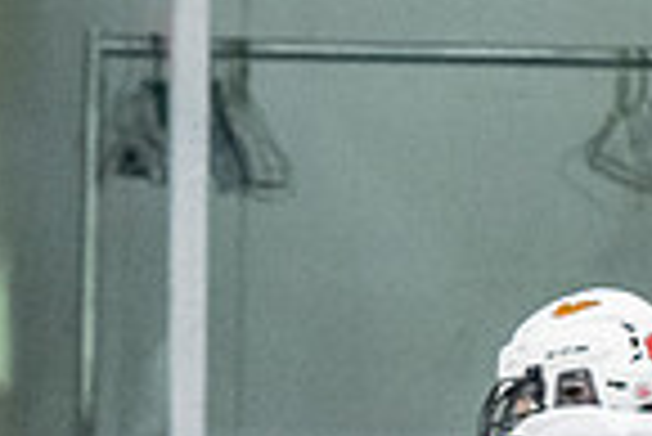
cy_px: 898
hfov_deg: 2.0
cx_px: 828
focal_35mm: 1020
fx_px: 18492
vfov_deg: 1.3
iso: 3200
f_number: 2.8
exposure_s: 1/800
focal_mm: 112
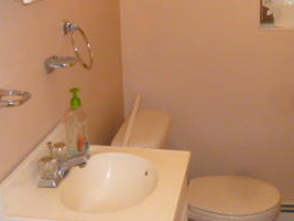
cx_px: 153
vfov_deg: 24.1
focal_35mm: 60
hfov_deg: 32.2
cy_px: 55
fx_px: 509
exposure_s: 1/60
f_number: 3.1
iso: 400
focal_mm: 4.5
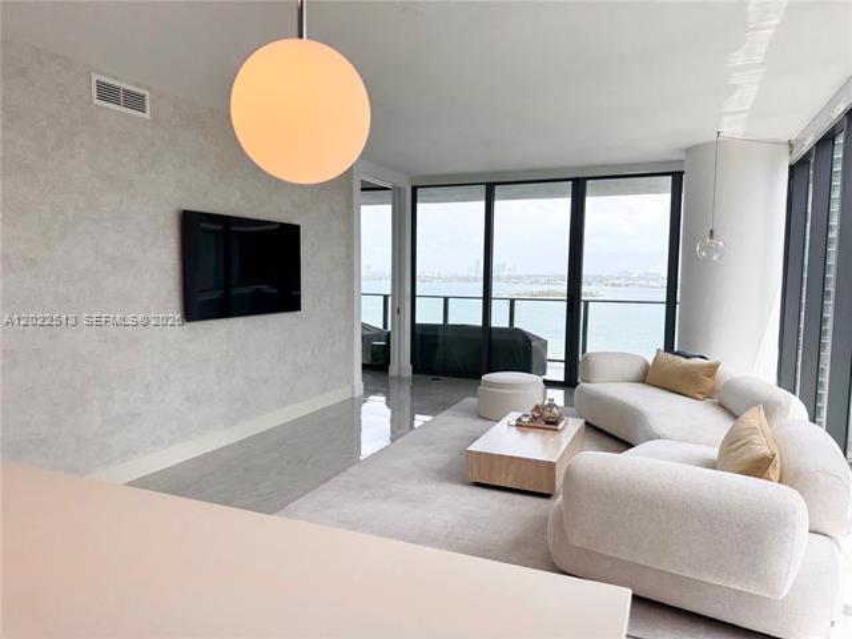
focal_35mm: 24
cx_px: 426
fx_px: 591
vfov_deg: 56.8
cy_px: 320
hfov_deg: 71.6
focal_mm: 6.76
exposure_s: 1/2174
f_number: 1.78
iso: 80
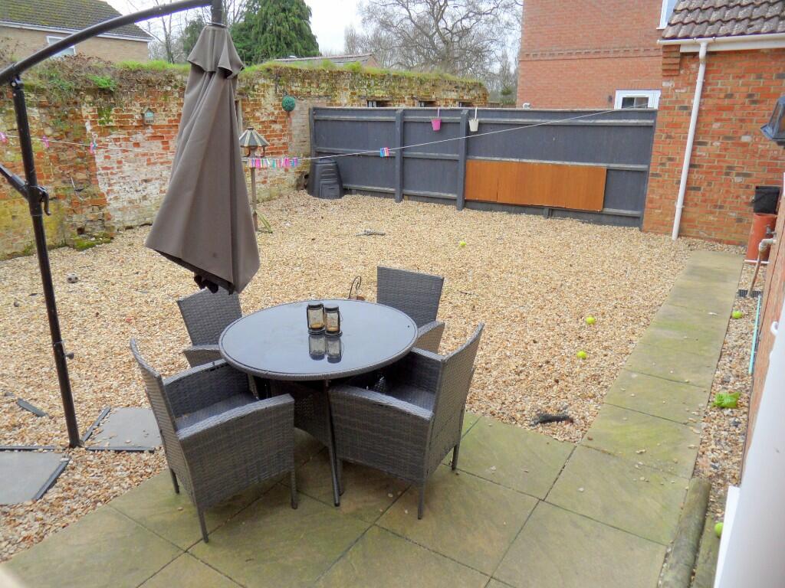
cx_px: 392
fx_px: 544
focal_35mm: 24
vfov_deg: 56.8
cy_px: 294
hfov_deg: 71.6
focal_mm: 3.9
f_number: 3.2
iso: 80
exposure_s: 1/125
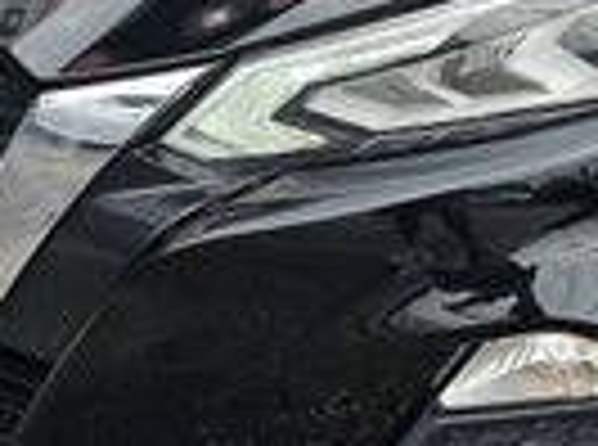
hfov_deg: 17.5
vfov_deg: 12.8
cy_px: -158
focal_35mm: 111
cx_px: 562
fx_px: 1912
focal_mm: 6.3
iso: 10
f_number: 1.7
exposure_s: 1/348
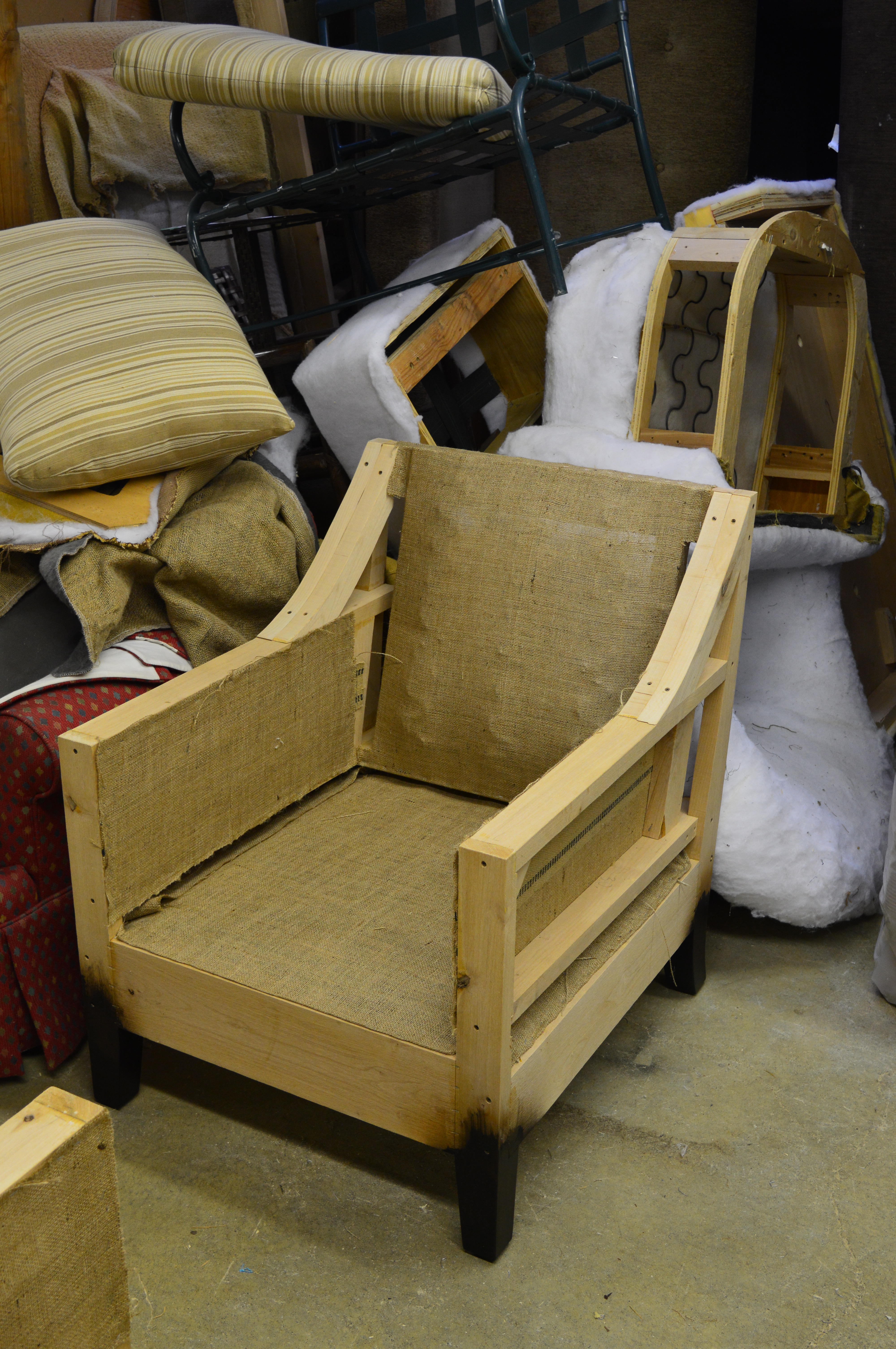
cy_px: 674
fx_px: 1515
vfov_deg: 48.0
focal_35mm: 40
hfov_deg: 33.0
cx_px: 448
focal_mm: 27
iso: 640
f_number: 6.3
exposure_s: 1/15
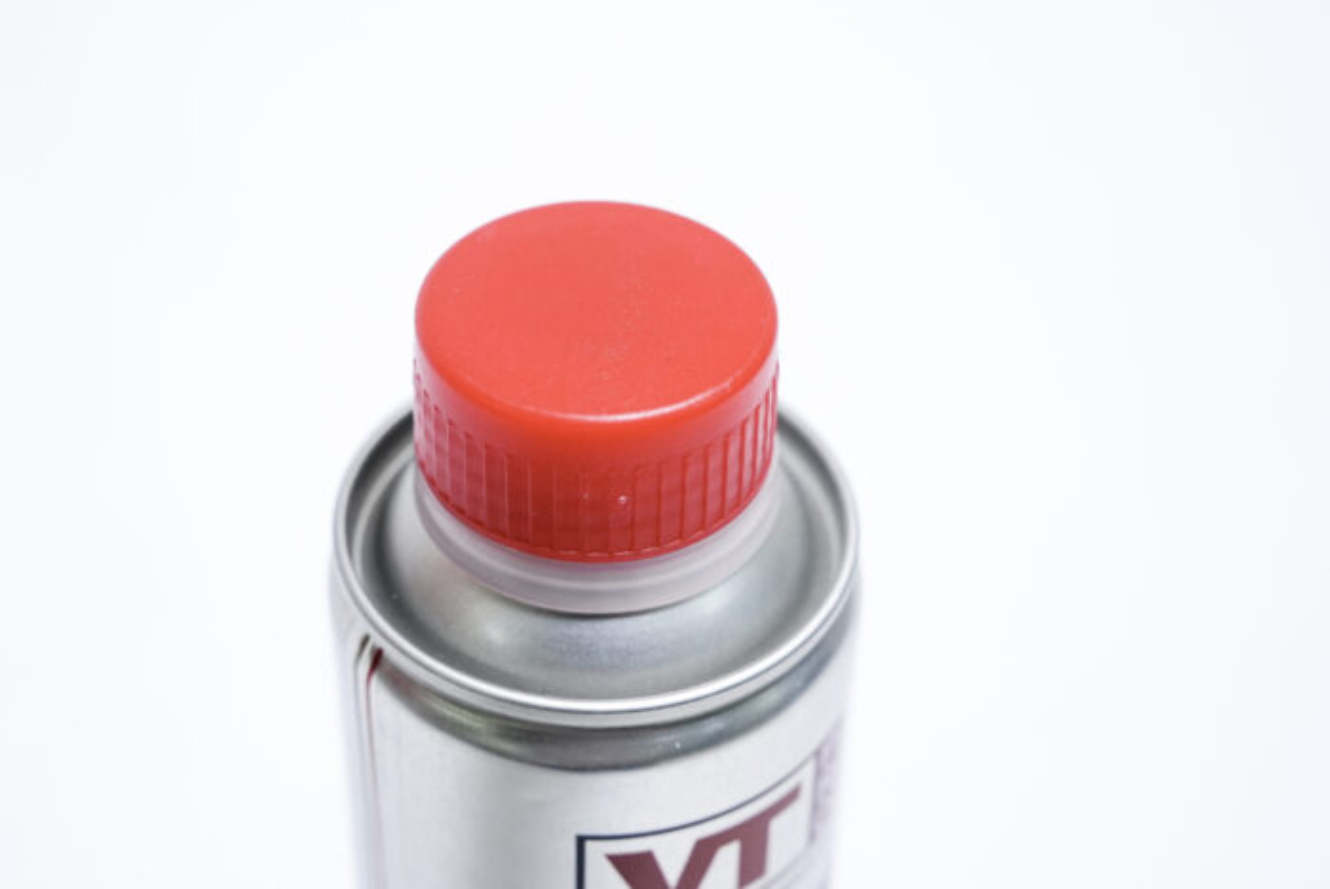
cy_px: 444
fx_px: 2588
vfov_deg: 19.5
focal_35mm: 70
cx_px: 665
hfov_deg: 28.8
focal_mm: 70
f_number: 8
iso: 3200
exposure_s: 1/250
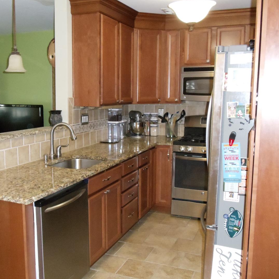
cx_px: 116
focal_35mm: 52
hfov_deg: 32.7
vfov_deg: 32.8
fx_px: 474
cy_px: 139
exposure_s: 1/30
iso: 800
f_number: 3.5
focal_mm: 6
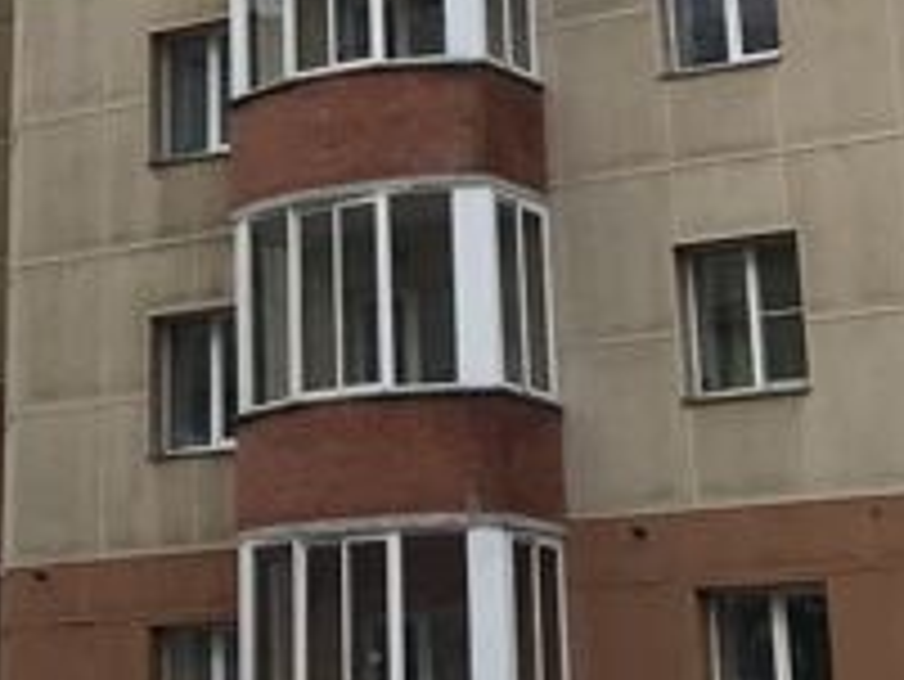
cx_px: 34
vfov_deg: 11.8
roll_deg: -1.2
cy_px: -396
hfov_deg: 16.3
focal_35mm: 119
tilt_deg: +25.1
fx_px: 3110
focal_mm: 3.99
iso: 20
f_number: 1.8
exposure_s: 1/577
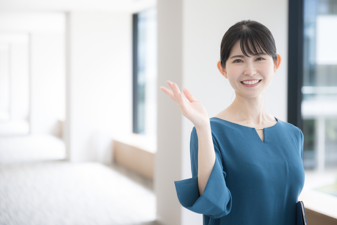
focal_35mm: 70
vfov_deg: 19.5
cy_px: 112
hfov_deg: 28.8
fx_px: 655
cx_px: 168
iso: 1000
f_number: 2.8
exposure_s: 1/250
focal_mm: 70
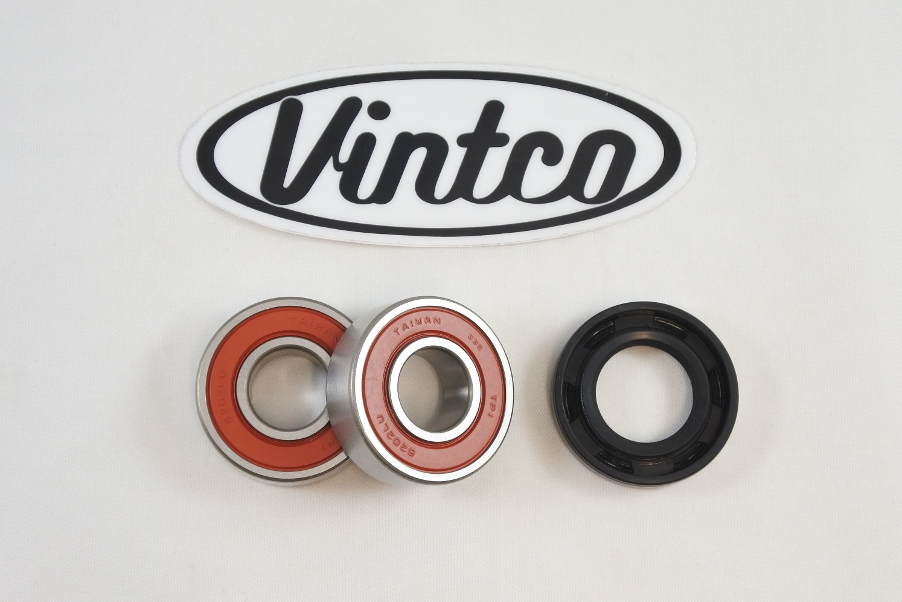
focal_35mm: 54
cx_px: 451
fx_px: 1353
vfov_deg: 25.1
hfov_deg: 36.9
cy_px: 301
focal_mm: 20.1
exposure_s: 1/125
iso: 500
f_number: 4.8
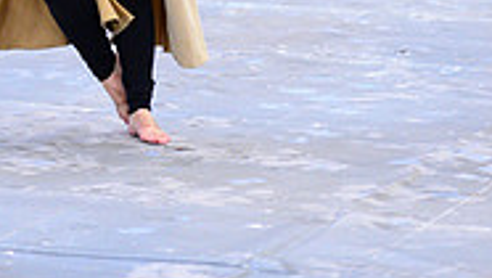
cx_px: 134
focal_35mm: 258
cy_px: -299
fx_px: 3369
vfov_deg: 4.6
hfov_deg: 8.3
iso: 8000
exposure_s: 1/320
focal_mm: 102
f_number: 2.8
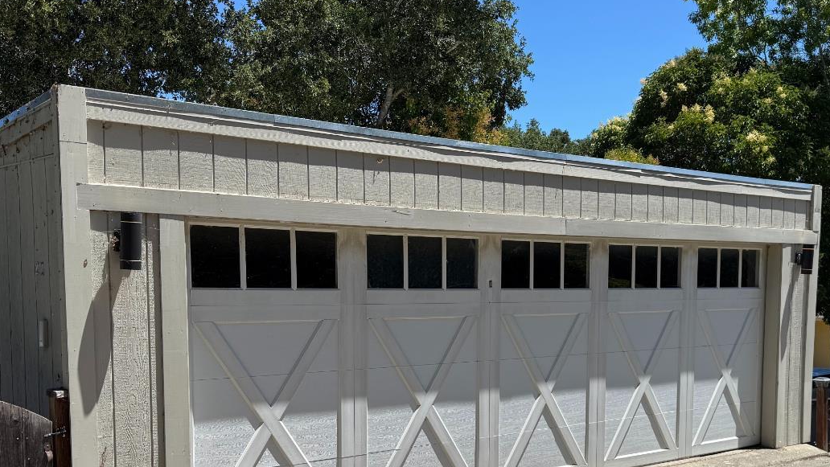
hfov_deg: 52.5
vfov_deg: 30.8
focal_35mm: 38
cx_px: 484
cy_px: 340
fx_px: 836
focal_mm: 6.76
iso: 80
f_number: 1.78
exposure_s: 1/3953
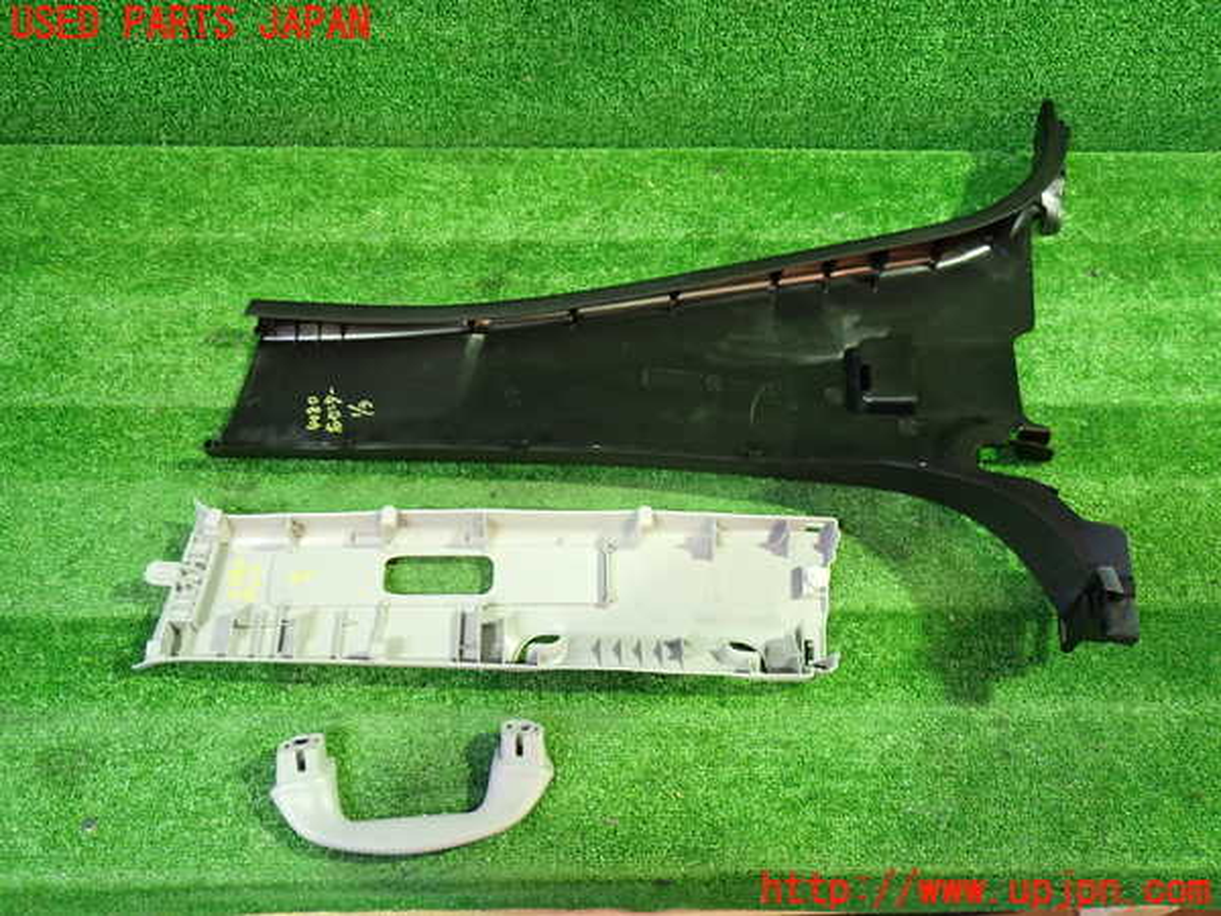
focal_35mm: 30
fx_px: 1058
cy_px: 458
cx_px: 610
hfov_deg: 60.0
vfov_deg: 46.8
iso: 800
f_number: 2.3
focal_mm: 5.4
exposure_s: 1/30
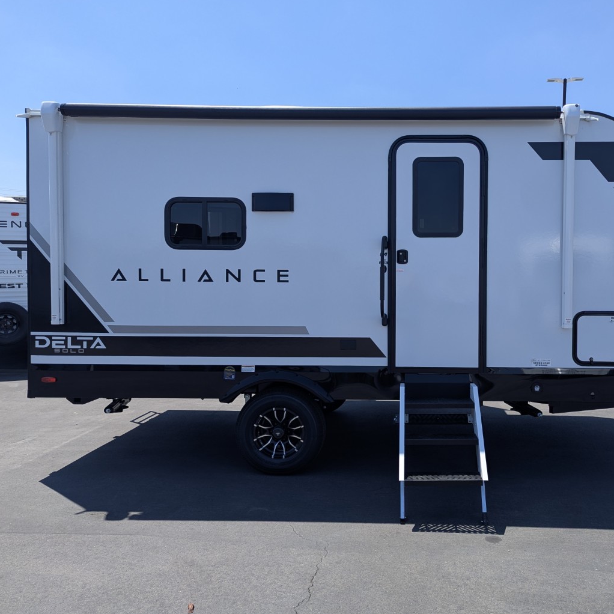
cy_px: 303
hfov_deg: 54.8
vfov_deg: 55.6
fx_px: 582
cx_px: 396
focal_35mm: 29
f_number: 1.85
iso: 48
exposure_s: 1/1825
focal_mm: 6.81
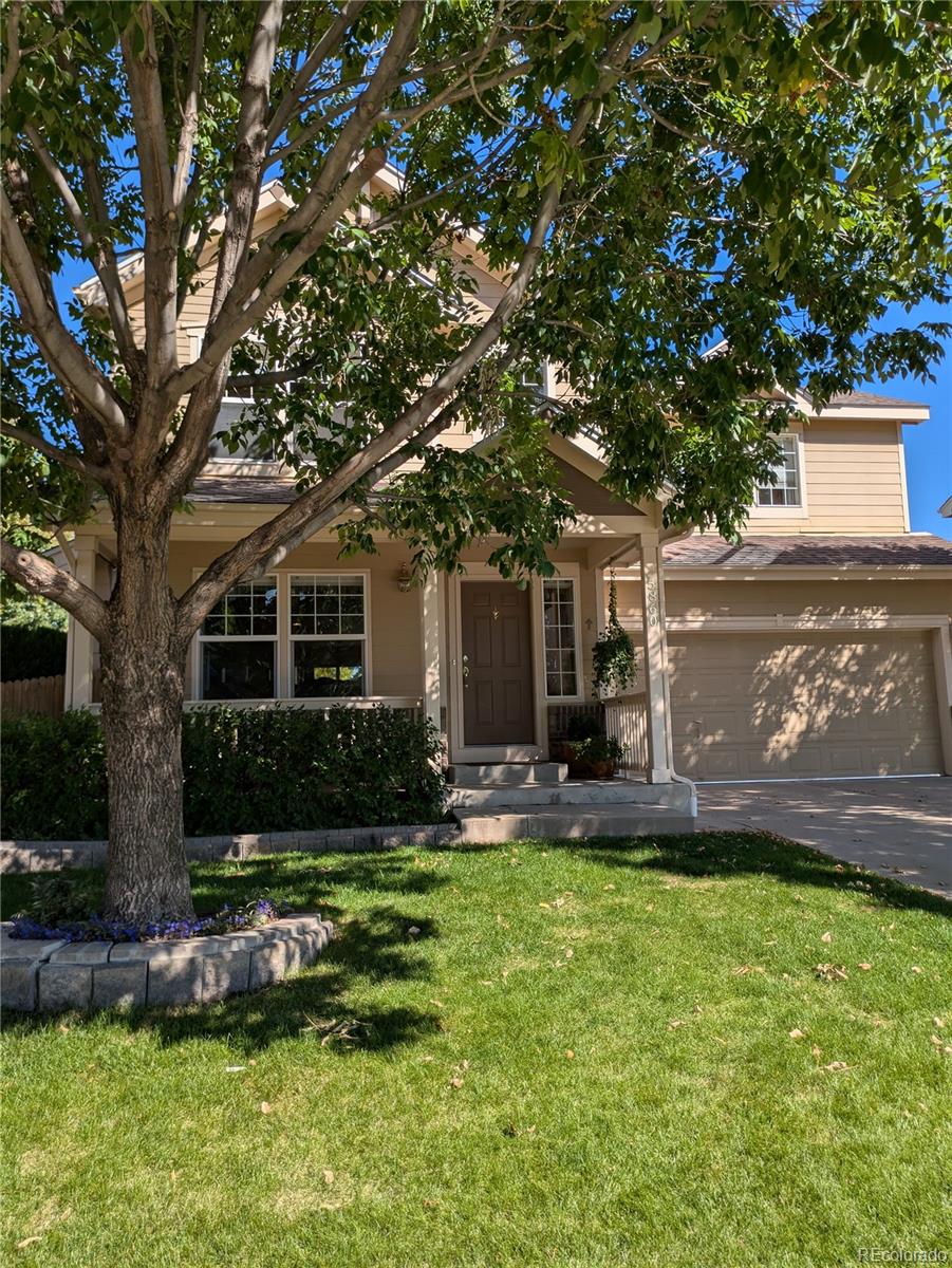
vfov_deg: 69.4
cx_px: 476
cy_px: 634
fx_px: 916
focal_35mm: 25
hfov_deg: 54.9
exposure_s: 1/1513
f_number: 1.89
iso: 44
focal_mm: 5.43
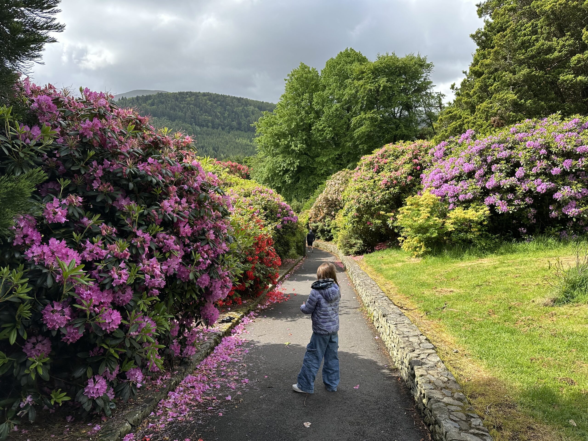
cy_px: 220
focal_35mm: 24
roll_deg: +0.7
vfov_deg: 56.8
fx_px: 408
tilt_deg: -6.6
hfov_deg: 71.6
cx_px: 294
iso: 80
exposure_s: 1/1812
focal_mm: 6.86
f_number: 1.78
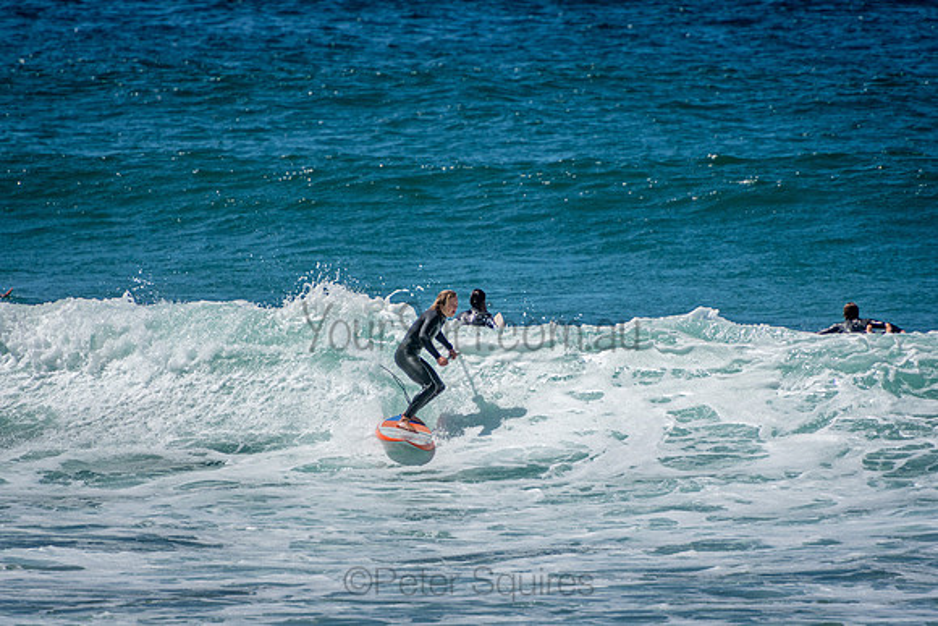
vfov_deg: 2.3
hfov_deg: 3.4
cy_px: 313
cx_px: 469
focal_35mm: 600
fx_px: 15636
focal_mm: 400
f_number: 5.6
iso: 220
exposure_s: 1/2000
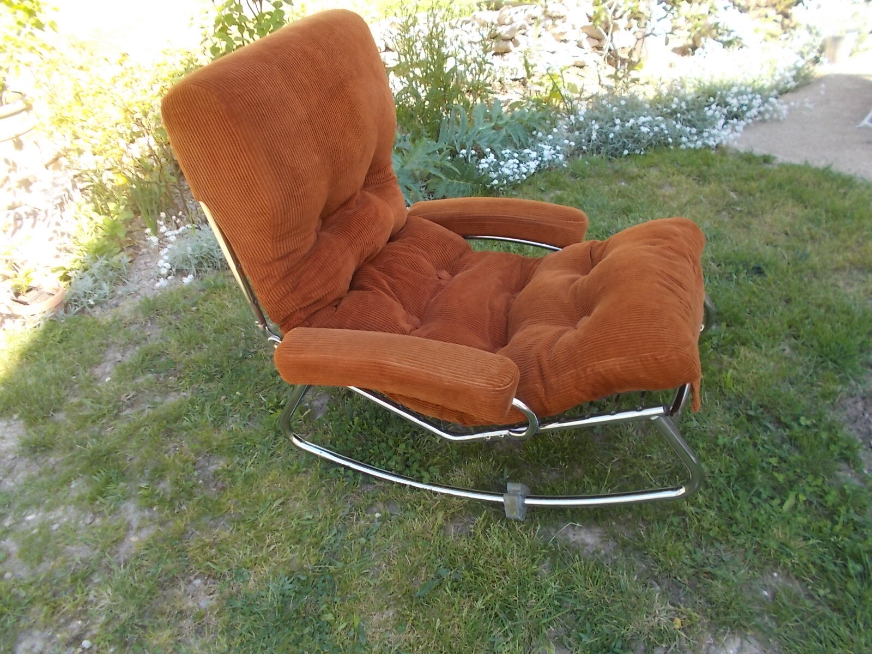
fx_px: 655
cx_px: 436
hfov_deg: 67.3
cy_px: 327
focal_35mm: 26
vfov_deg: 53.1
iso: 80
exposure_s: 1/125
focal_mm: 4.6
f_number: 3.2
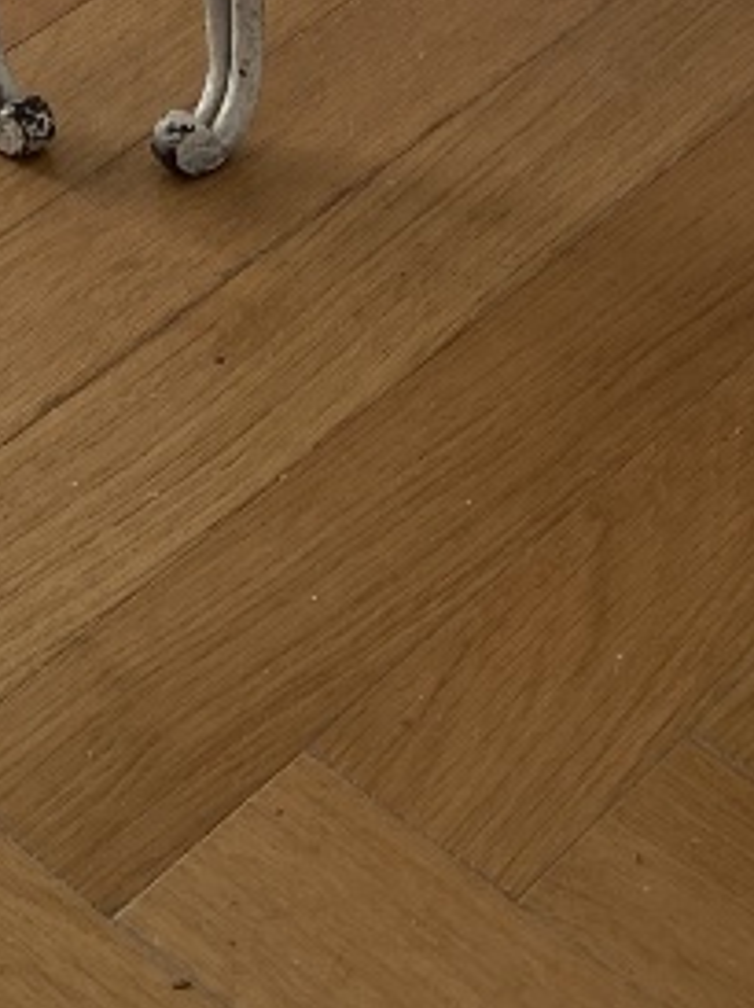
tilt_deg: -15.8
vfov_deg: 14.3
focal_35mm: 114
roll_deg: +3.5
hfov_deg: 12.9
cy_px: -1045
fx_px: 3316
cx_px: 151
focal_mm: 4.25
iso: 32
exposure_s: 1/279
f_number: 1.8
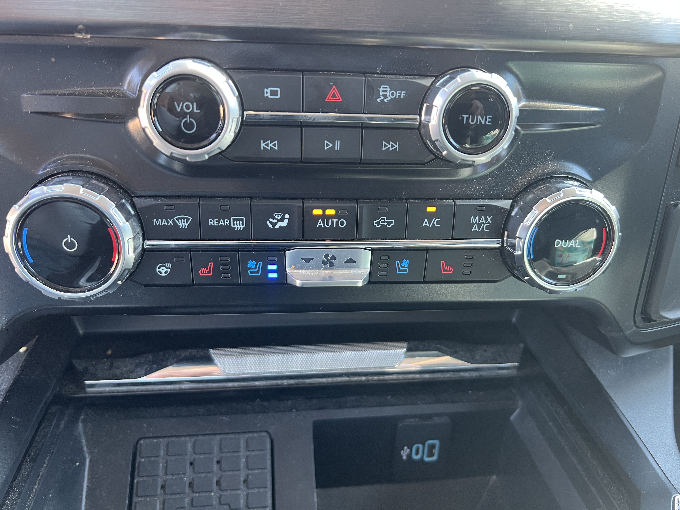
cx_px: 340
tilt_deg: -30.6
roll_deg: -3.4
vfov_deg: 53.1
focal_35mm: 26
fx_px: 511
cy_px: 255
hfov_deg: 67.3
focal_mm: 5.7
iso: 125
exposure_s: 1/72
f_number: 1.5
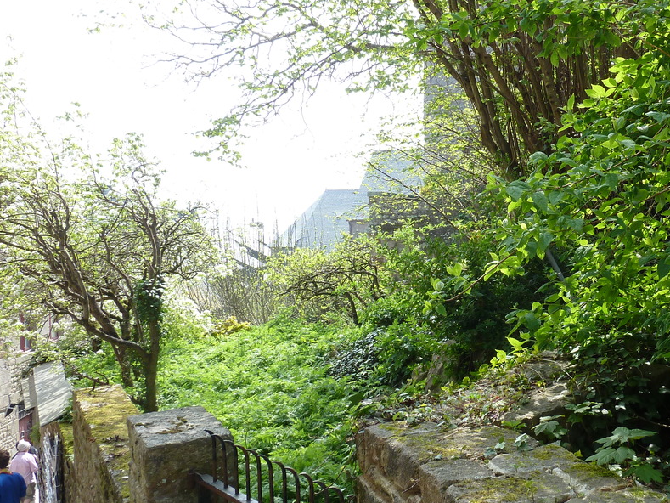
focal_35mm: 38
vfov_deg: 37.7
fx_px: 736
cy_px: 234
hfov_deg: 47.6
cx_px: 482
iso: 80
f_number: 4
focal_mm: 4.1
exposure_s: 1/125
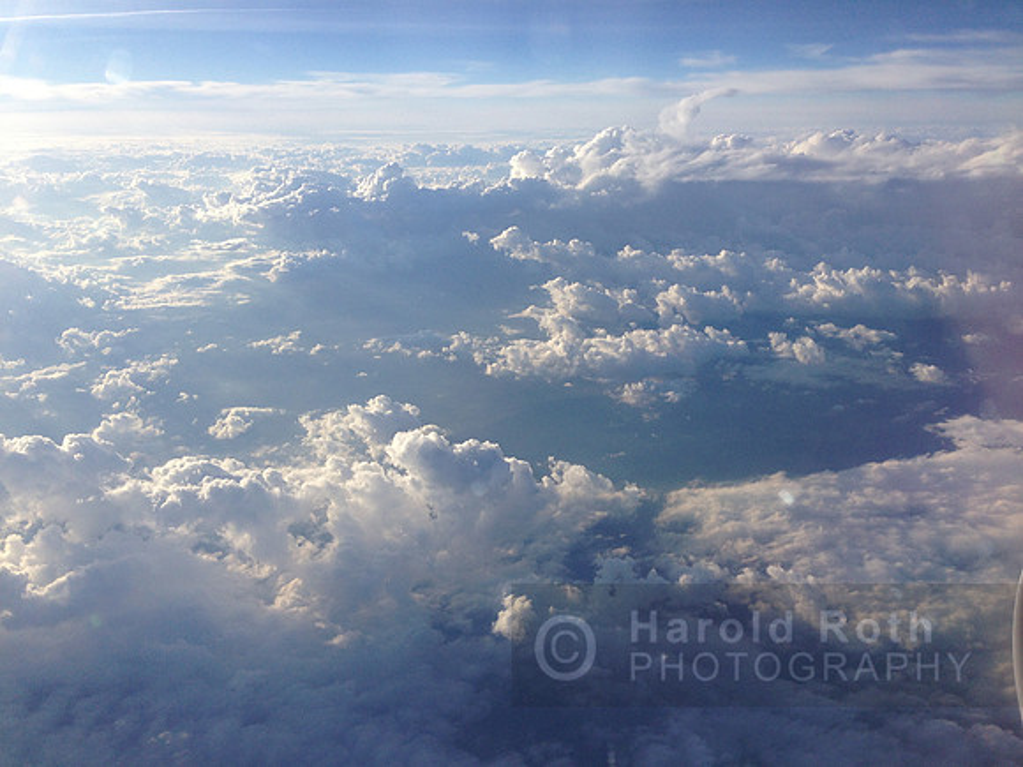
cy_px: 384
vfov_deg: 42.9
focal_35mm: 33
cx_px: 512
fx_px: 975
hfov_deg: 55.4
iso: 50
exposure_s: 1/2358
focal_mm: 4.13
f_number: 2.4
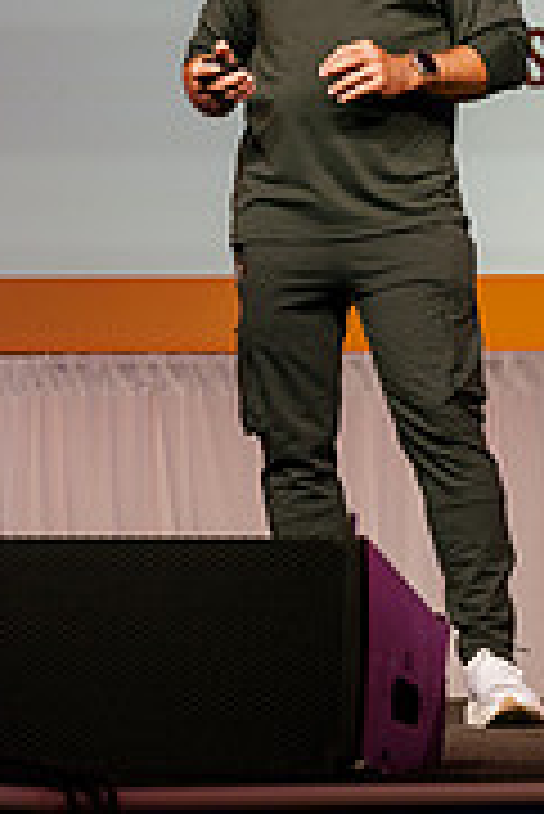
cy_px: -29
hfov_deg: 8.5
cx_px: 571
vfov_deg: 12.6
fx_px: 3619
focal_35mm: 160
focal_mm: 50
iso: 400
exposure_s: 1/200
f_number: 4
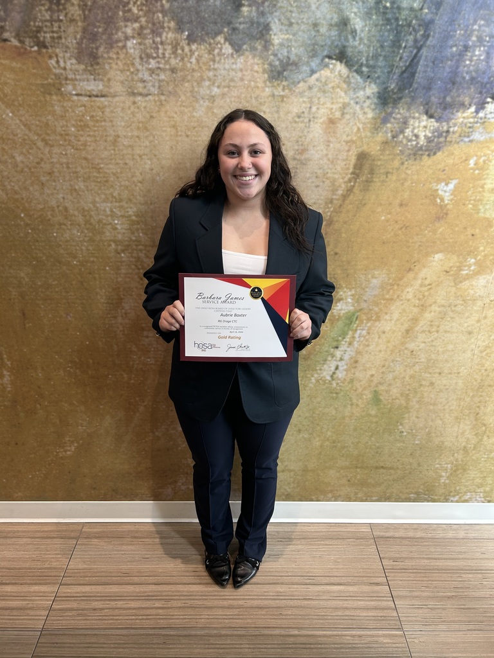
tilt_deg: -23.6
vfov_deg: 67.3
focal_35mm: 26
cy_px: 329
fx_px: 495
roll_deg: -1.7
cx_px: 247
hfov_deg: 53.1
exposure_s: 1/60
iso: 64
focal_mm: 5.7
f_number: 1.5
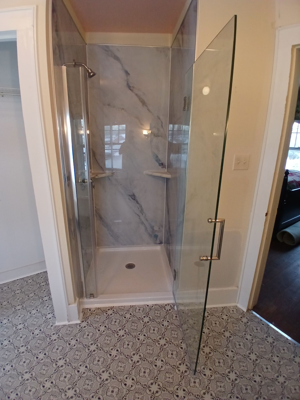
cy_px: 200
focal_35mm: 17
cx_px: 150
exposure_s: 1/30
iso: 200
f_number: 2.2
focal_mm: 1.4
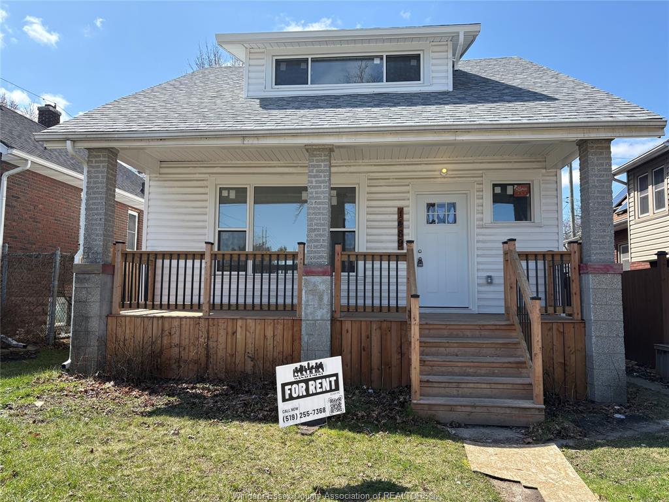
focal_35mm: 26
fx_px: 502
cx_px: 334
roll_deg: -1.0
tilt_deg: +6.7
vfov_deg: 53.1
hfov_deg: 67.3
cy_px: 251
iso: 50
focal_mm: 5.96
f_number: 1.6
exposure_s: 1/1901
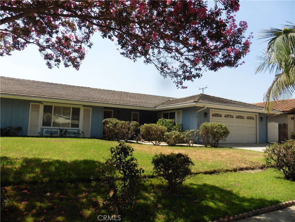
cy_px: 111
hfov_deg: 71.6
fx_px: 205
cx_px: 148
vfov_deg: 56.8
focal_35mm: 24
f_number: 4
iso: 100
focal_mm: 4.3
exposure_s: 1/640
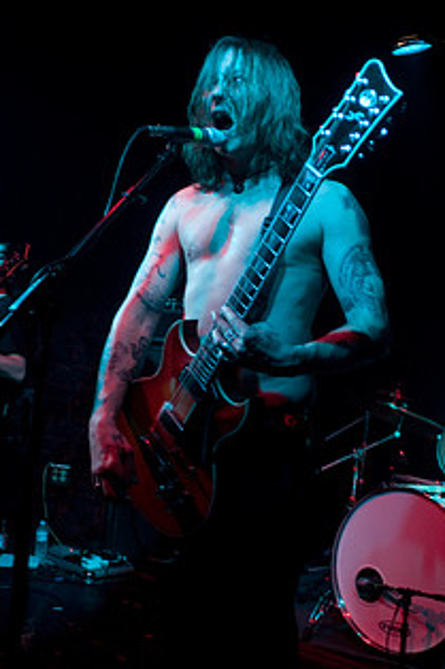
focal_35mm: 43
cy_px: 330
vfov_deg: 45.5
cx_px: 282
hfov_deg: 31.0
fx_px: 798
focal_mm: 20
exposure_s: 1/50
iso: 1600
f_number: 2.8
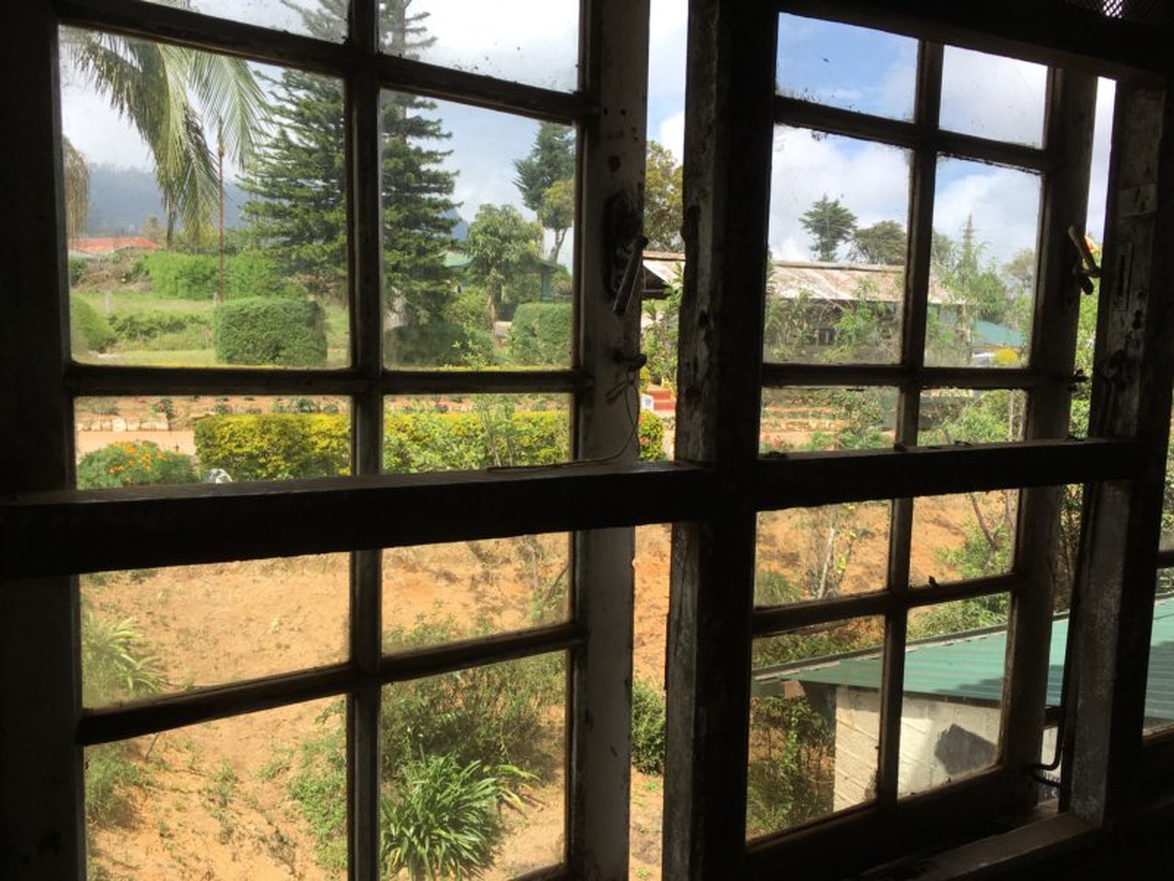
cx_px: 587
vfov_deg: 48.2
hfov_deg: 61.7
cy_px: 440
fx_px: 984
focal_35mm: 29
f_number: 2.2
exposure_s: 1/785
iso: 25
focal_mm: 4.15
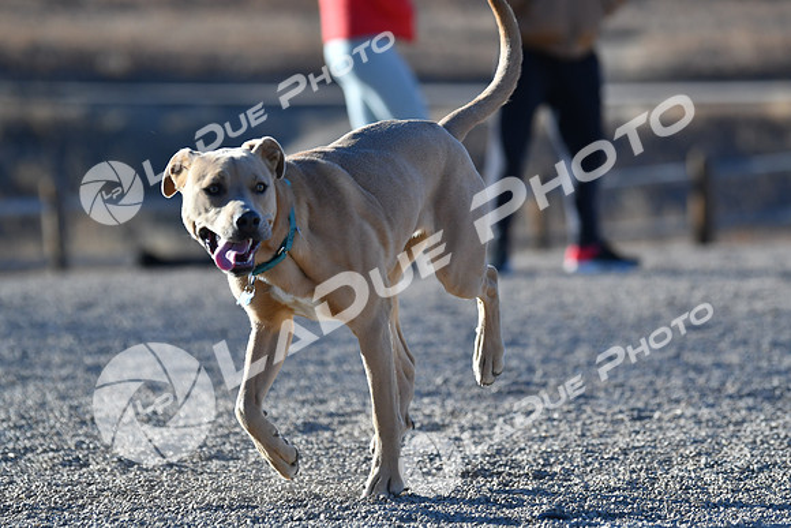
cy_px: 264
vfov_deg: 7.0
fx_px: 4285
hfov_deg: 10.5
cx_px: 396
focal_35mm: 195
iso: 360
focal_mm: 130
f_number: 2.8
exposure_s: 1/4000
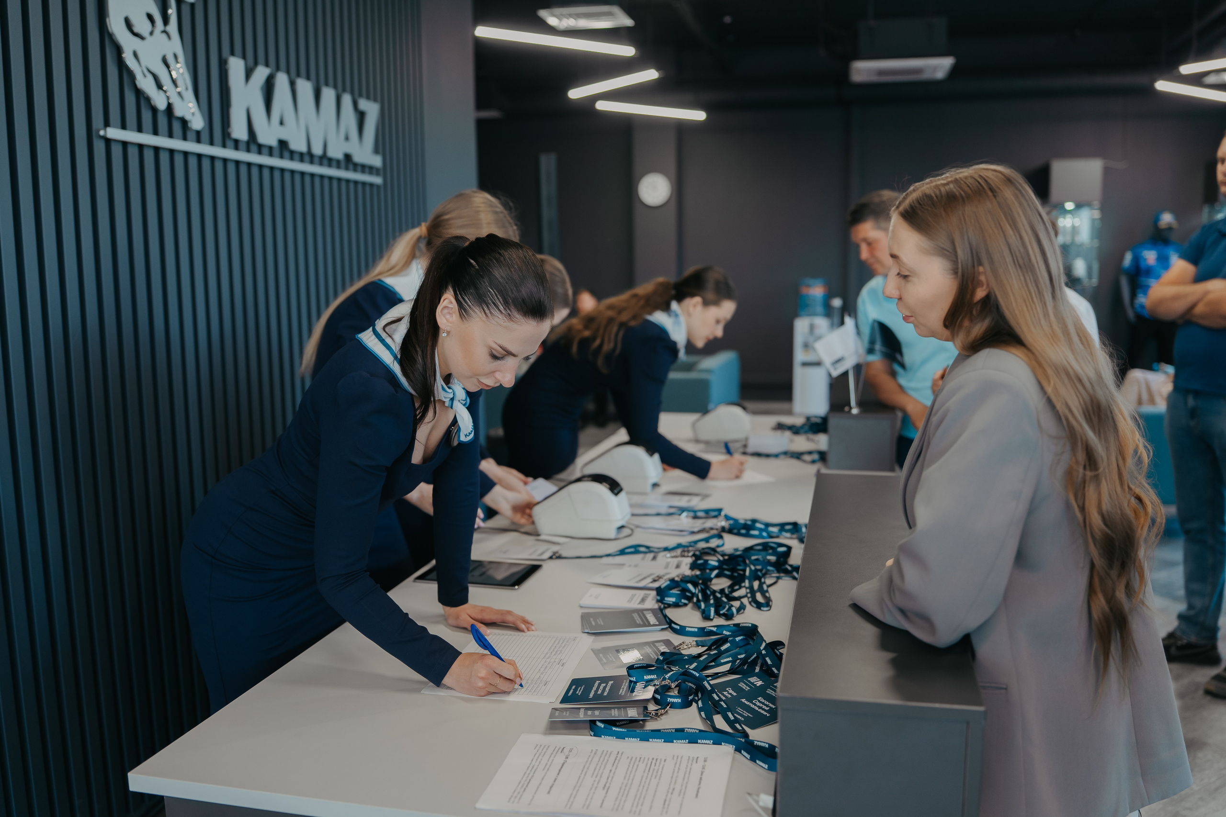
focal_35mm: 28
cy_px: 408
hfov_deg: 65.5
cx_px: 613
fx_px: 954
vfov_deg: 46.4
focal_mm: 28
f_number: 2
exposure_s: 1/125
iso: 160
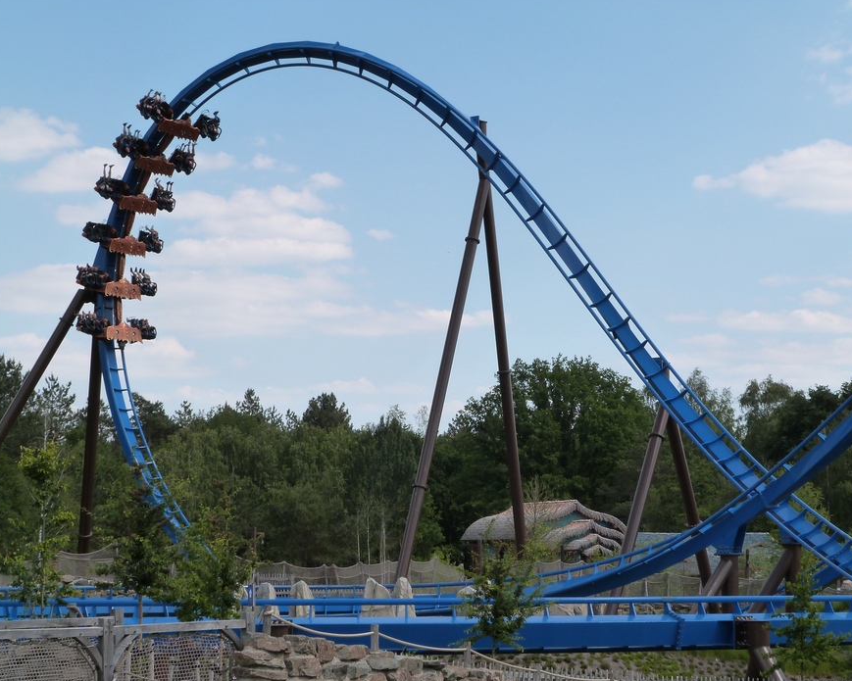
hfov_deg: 23.3
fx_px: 2067
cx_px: 476
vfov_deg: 18.7
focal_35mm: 82
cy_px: 362
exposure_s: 1/500
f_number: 5.6
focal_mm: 13.2
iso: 160
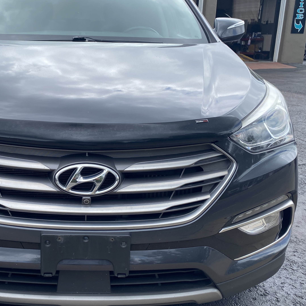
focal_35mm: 43
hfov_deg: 38.4
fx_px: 430
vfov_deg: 39.2
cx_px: 84
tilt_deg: -17.4
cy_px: 162
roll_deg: -0.5
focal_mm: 4.25
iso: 32
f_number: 1.8
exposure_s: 1/1063
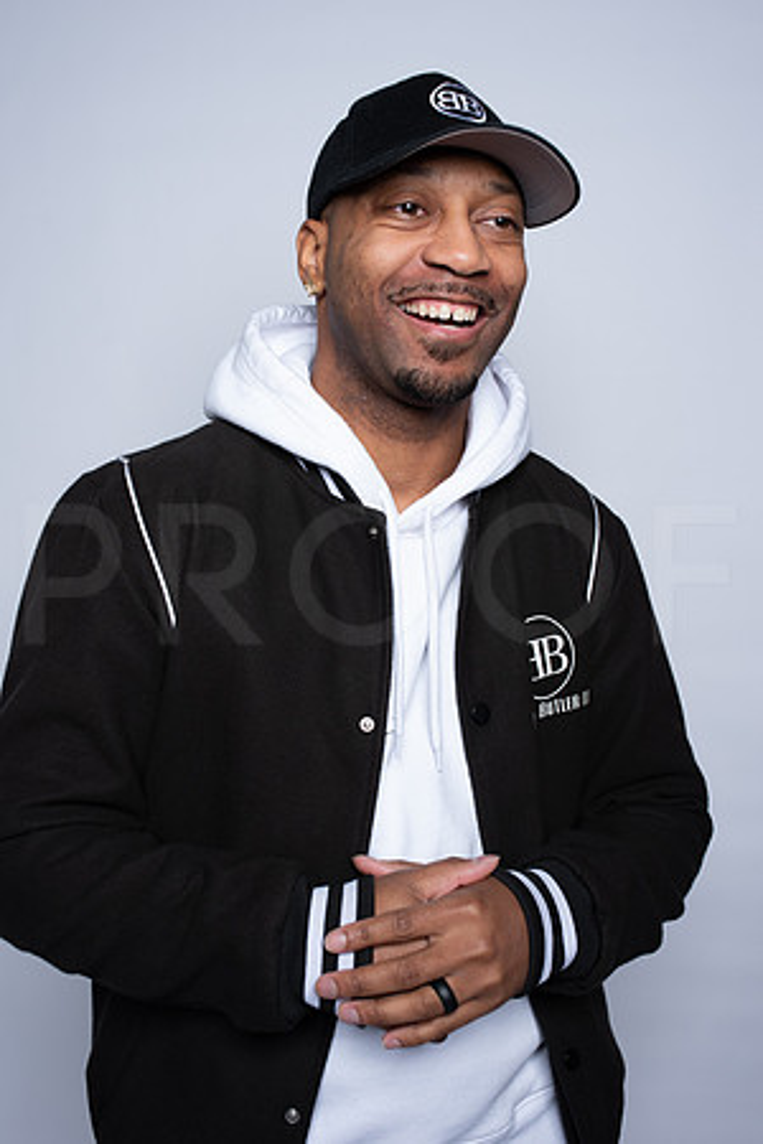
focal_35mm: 35
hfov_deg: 37.9
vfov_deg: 54.4
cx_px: 382
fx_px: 1113
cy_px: 572
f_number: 6.3
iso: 250
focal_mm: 35
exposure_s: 1/200
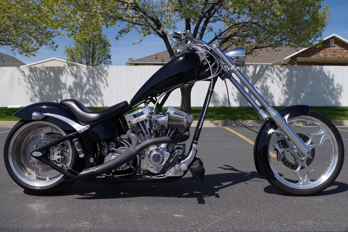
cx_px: 174
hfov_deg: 55.8
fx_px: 329
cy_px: 116
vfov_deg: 38.9
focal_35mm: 34
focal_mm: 23.13
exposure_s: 1/400
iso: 100
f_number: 8
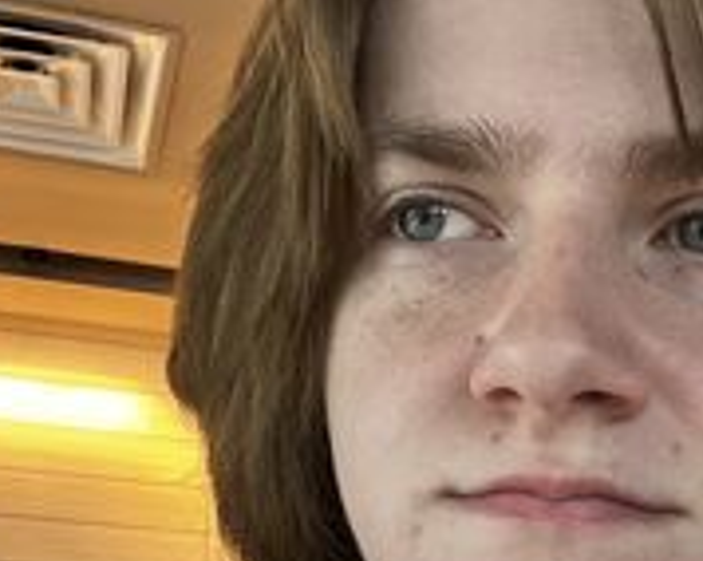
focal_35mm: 79
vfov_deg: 18.6
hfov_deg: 23.9
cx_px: 533
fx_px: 1642
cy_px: 620
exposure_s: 1/60
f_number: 2.2
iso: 125
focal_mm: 2.71
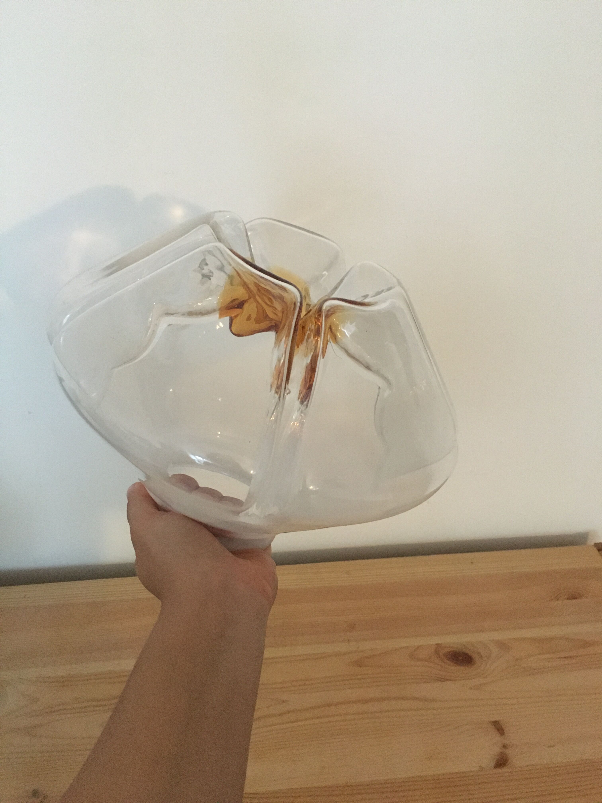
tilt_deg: -28.7
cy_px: 402
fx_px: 672
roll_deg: +0.6
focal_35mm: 29
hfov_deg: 48.2
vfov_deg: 61.7
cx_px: 301
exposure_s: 1/17
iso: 320
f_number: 2.2
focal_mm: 4.15
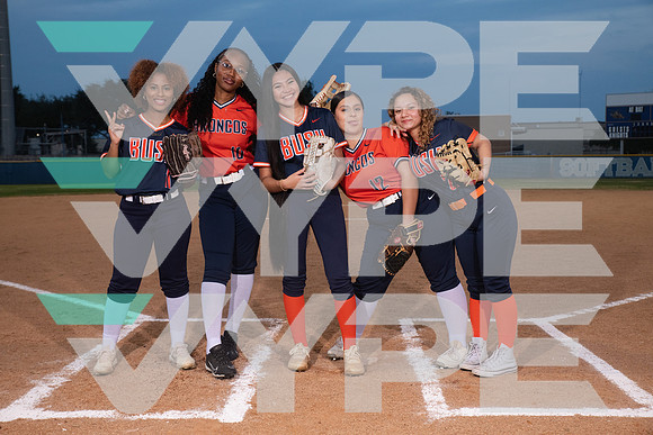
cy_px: 218
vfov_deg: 29.3
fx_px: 835
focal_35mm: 46
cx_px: 326
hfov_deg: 42.7
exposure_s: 1/320
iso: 500
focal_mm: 46
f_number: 6.3
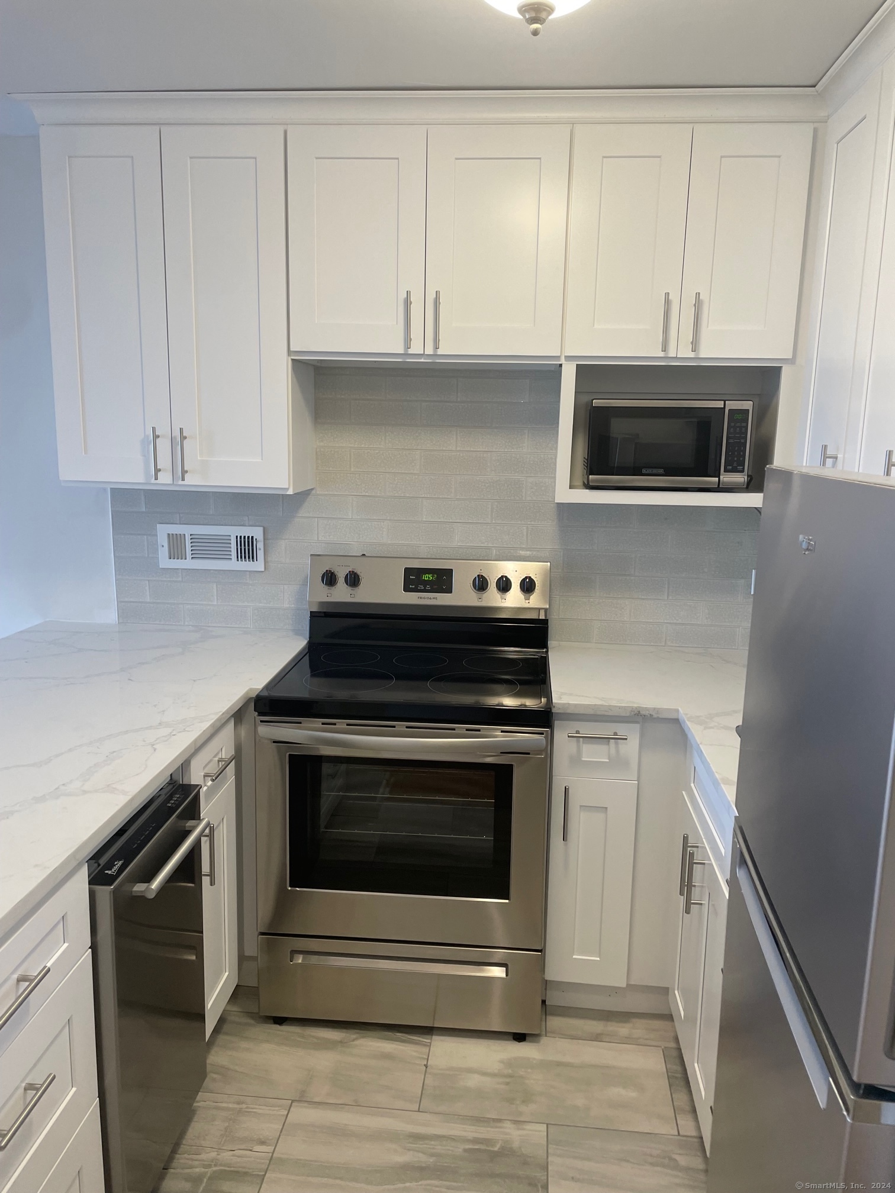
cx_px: 448
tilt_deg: -9.8
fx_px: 896
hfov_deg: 53.1
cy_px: 596
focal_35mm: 26
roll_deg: -0.7
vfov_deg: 67.3
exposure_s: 1/120
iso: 100
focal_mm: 4.2
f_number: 1.6
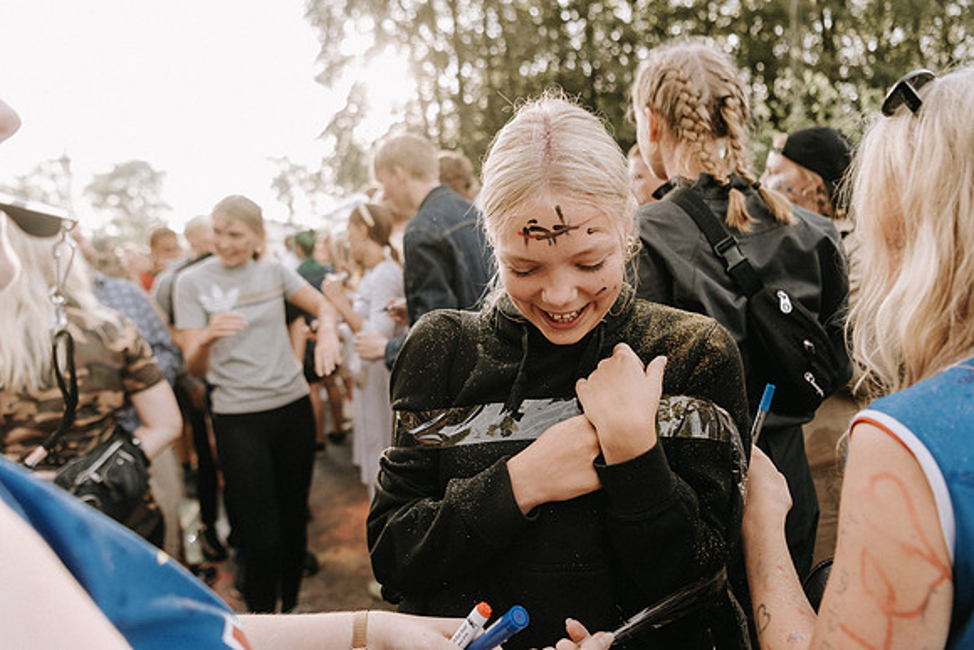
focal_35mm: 24
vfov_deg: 53.2
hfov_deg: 73.7
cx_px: 487
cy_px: 325
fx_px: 649
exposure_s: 1/400
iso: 200
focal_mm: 24
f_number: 2.8
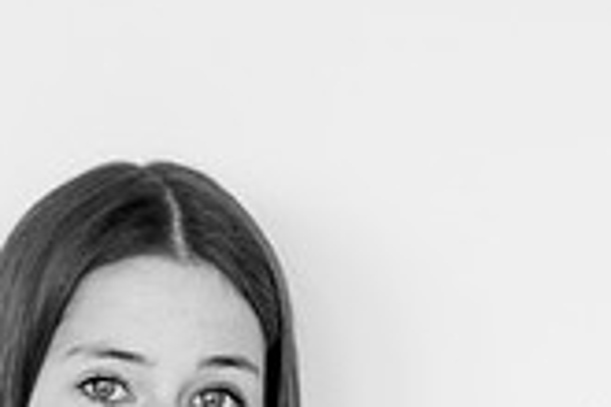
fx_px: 5974
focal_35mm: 352
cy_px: 979
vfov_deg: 3.8
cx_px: -349
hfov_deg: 5.8
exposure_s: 1/160
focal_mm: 50
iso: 640
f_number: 3.2
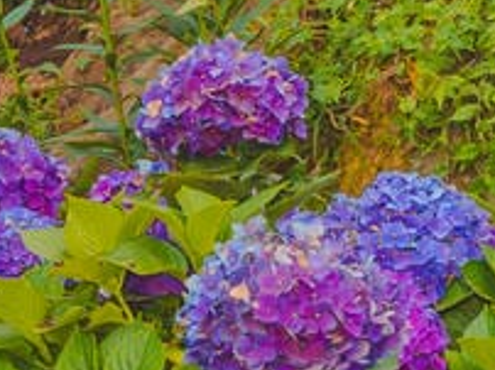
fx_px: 4171
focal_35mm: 292
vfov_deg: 5.1
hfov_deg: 6.4
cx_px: 1299
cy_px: 157
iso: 200
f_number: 5.6
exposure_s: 1/200
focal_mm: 51
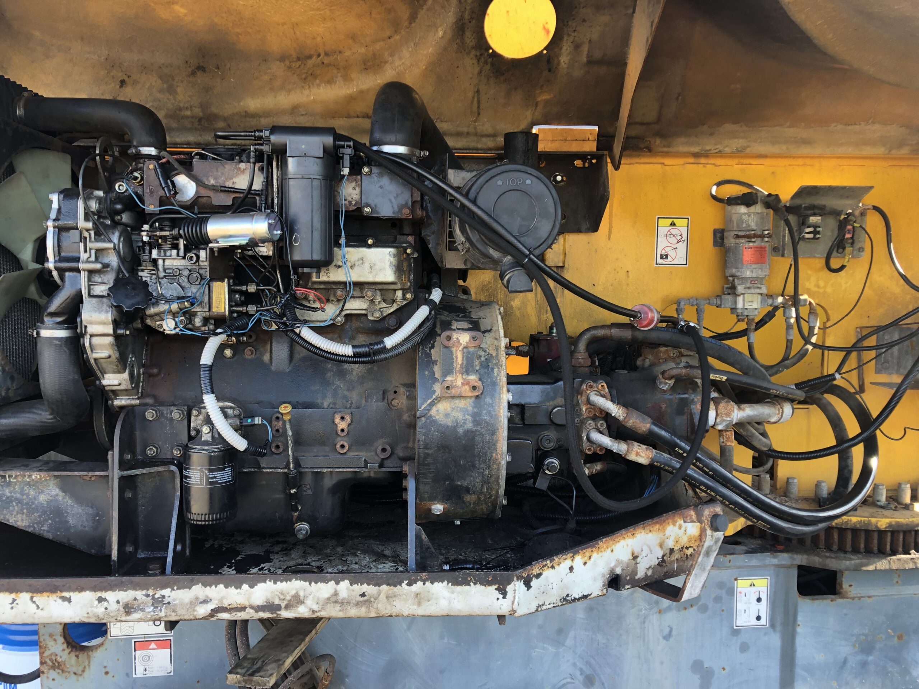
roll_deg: -0.7
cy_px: 344
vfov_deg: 49.7
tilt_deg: -4.5
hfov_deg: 63.4
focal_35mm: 28
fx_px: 743
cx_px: 460
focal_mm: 3.99
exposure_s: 1/120
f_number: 1.8
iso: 64
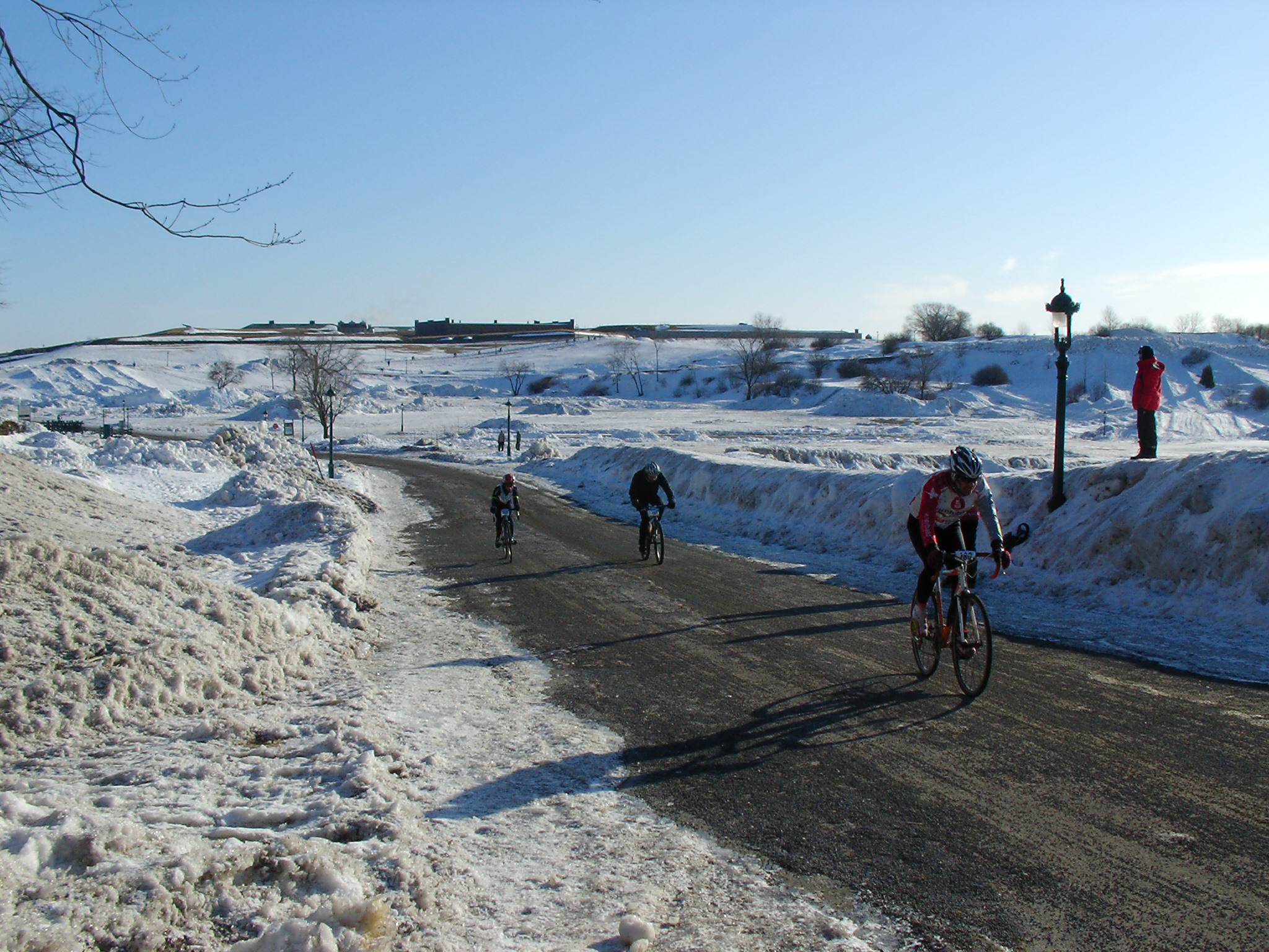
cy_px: 476
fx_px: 1393
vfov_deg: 37.7
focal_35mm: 38
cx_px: 634
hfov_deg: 49.0
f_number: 5.6
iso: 50
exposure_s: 1/1201
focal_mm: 5.8
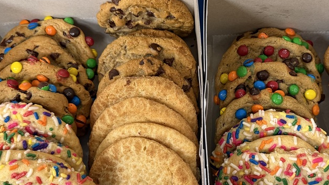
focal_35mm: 43
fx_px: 375
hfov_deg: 47.2
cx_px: 193
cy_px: 77
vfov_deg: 27.6
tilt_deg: -69.2
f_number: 1.78
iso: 320
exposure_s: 1/60
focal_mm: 6.76
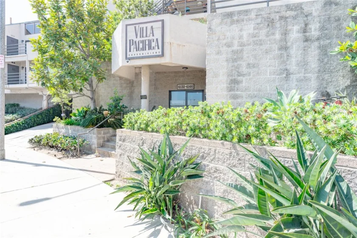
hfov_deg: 84.0
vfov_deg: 61.9
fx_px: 198
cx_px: 178
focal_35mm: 20
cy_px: 119
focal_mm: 20
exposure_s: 1/320
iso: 125
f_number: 8
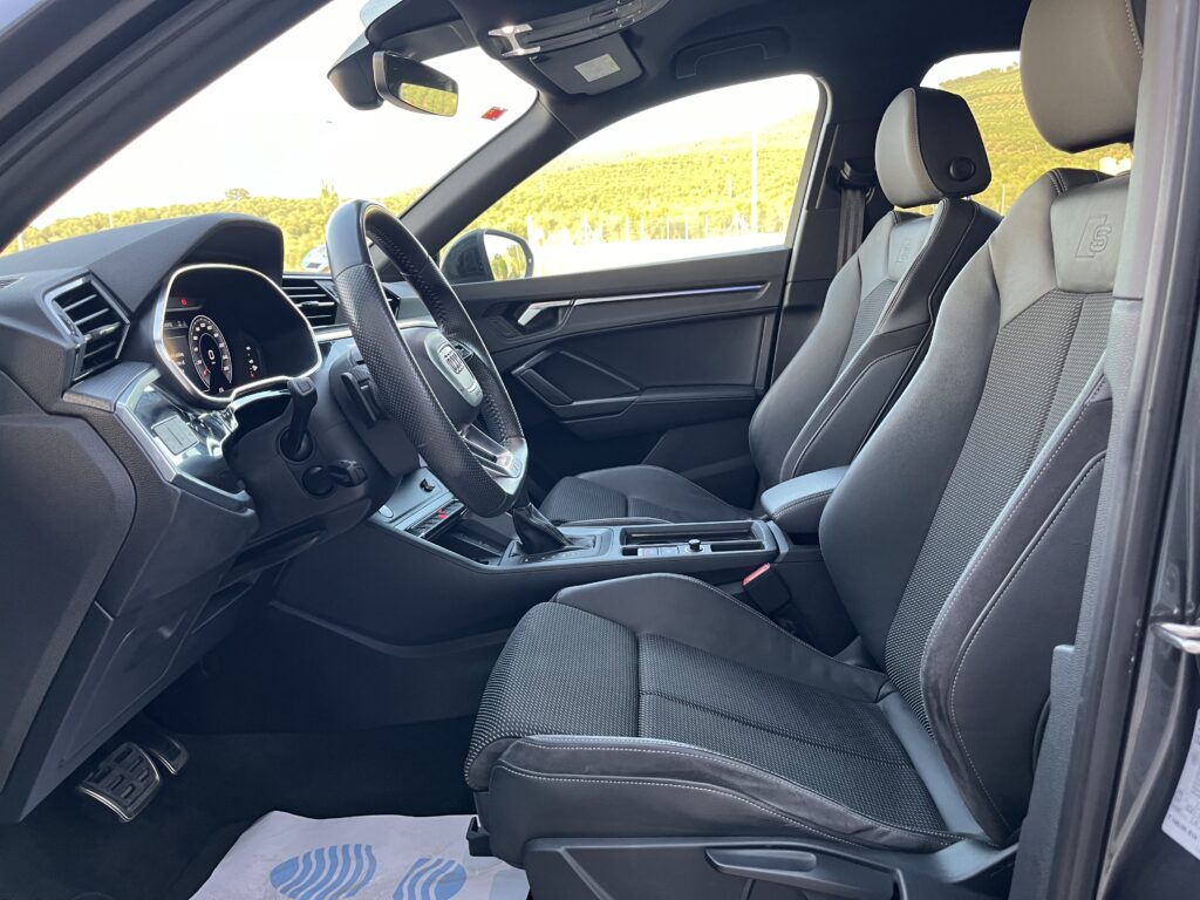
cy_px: 450
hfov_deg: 67.3
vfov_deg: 53.1
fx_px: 901
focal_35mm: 26
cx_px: 600
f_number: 1.6
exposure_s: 1/83
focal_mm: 5.1
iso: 125
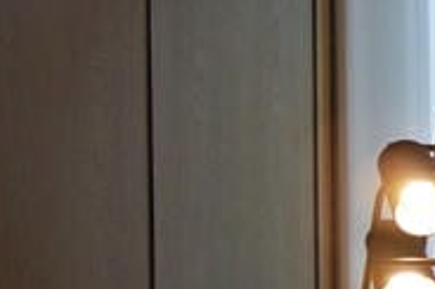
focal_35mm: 183
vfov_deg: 7.4
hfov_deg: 9.2
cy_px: 334
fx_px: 2207
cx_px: 1281
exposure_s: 1/30
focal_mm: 10.4
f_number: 1.8
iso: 125
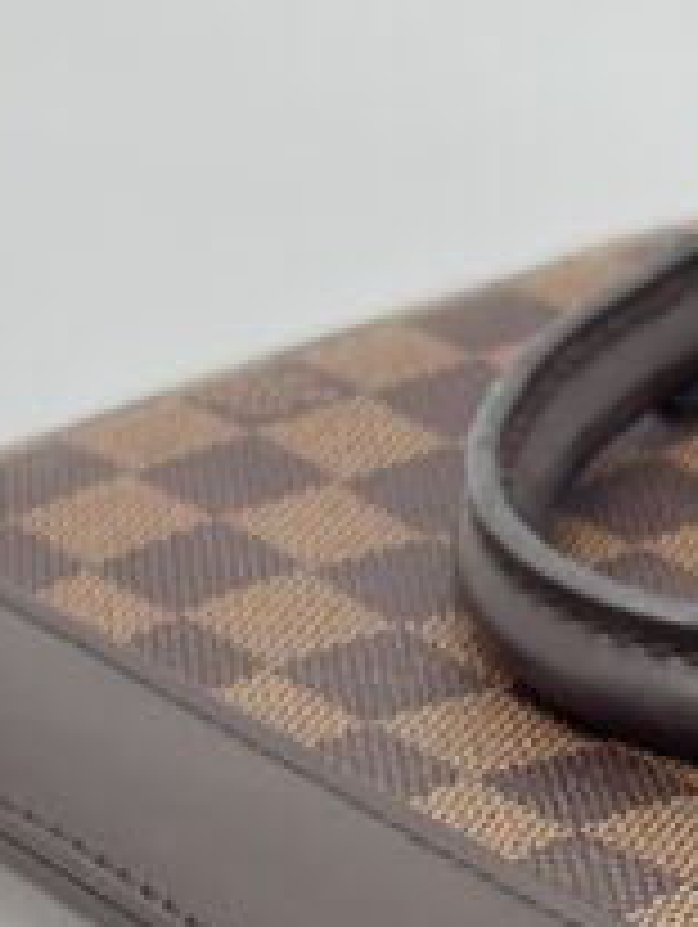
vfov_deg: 14.6
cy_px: 1188
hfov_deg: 11.2
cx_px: 896
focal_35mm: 129
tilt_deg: -39.9
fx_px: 3461
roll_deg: +6.5
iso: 40
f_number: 1.5
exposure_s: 1/100
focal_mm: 5.7
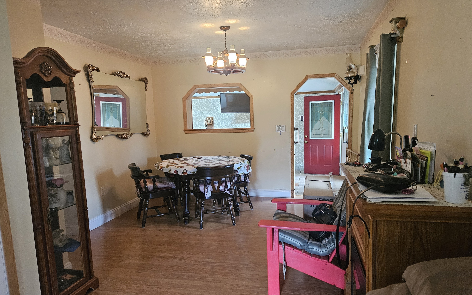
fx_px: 322
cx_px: 240
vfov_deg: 49.2
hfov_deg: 72.5
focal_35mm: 25
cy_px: 155
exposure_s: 1/120
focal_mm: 5.4
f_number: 1.8
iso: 1000
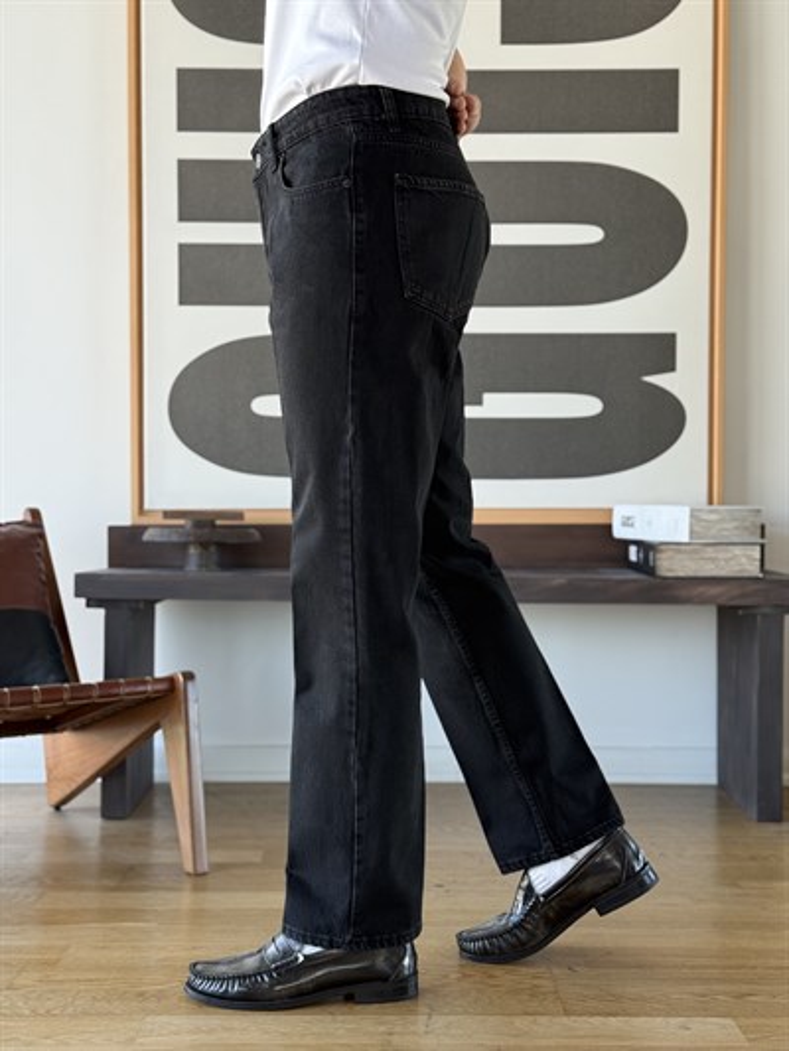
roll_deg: -0.4
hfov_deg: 30.3
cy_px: 526
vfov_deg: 39.6
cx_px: 394
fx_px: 1458
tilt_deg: -1.2
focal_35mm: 48
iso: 64
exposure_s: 1/132
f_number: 1.78
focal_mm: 6.76
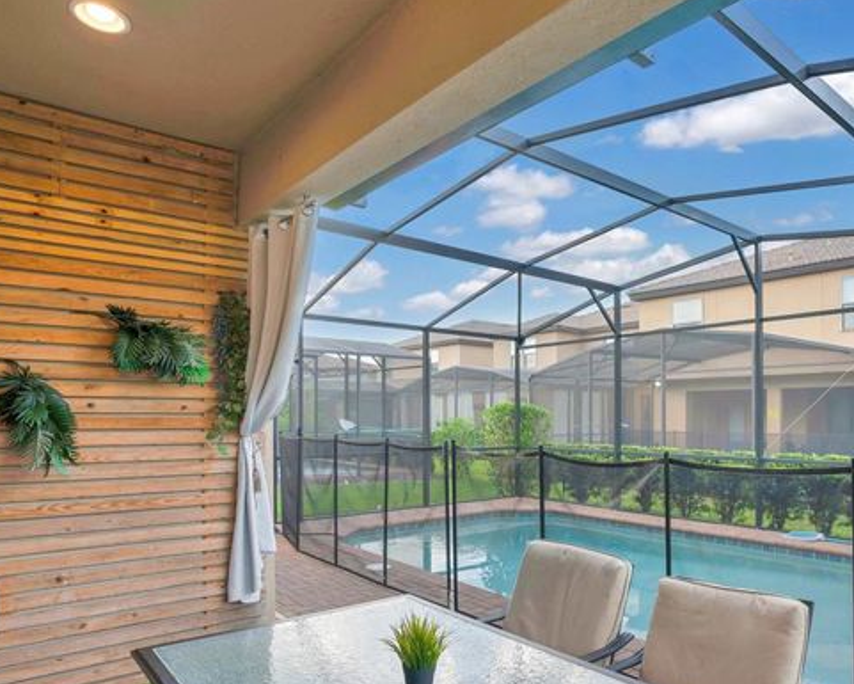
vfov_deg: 63.0
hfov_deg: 74.1
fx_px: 556
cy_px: 379
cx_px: 518
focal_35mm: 22
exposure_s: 1/60
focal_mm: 16
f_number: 4
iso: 100
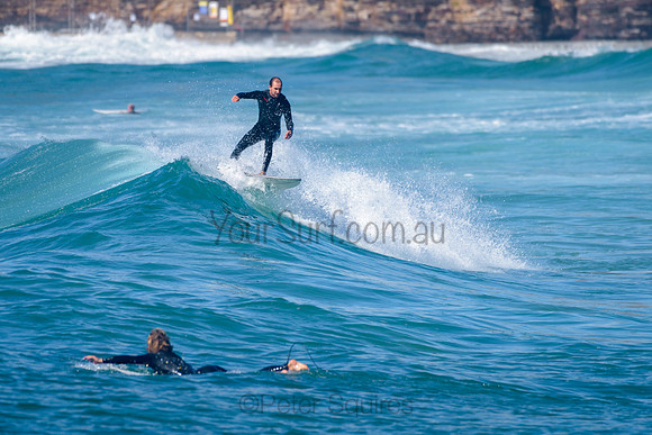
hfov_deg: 3.4
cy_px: 182
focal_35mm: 613
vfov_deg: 2.2
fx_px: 11100
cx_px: 288
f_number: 5.6
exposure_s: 1/2000
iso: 250
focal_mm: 500
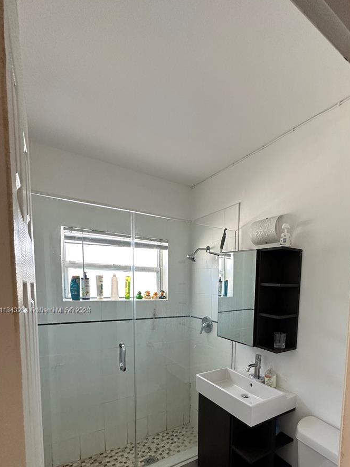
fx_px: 256
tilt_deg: -5.3
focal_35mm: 19
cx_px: 231
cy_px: 311
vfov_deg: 81.9
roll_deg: -1.1
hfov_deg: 67.0
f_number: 2.2
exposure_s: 1/120
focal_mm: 2.22
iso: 250
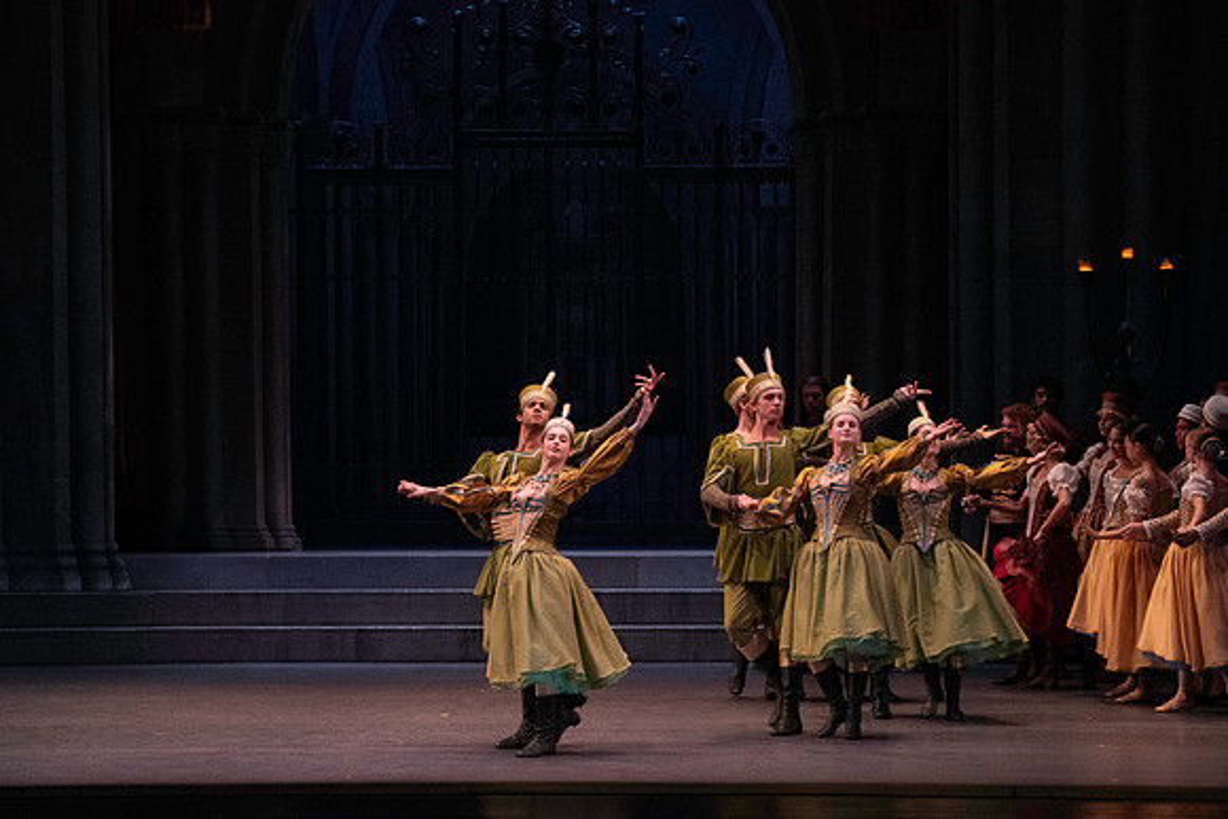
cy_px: 410
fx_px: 4879
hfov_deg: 14.3
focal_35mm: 143
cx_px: 614
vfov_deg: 9.6
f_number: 7.1
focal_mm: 143
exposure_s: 1/400
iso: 12800
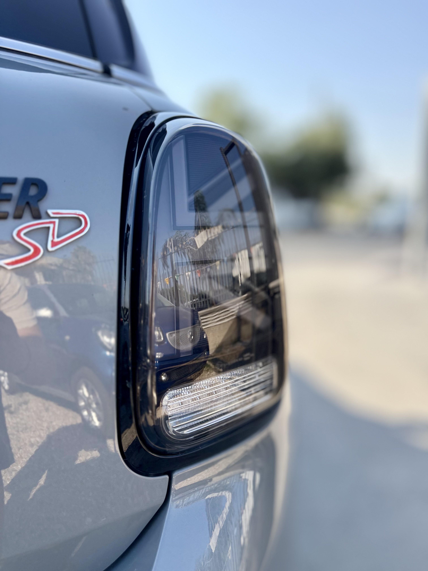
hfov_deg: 56.8
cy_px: 286
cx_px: 214
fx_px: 396
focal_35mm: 24
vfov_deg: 71.6
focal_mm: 6.76
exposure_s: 1/2445
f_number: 1.78
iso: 100
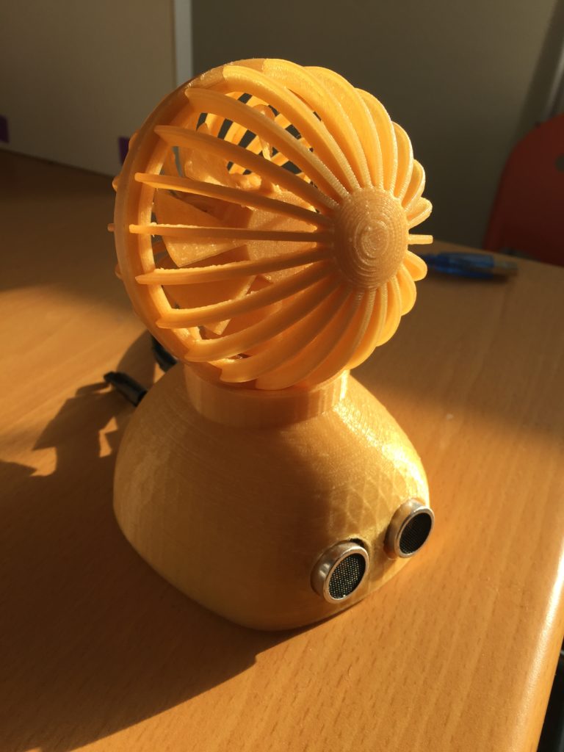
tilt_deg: -32.8
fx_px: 630
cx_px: 282
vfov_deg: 61.7
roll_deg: -2.1
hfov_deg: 48.2
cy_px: 376
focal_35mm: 29
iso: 32
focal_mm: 4.15
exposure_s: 1/670
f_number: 2.2
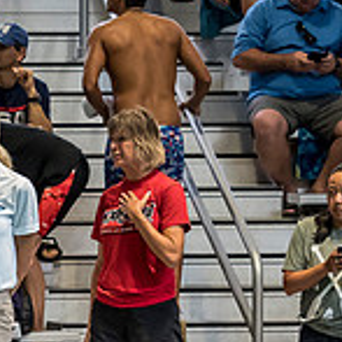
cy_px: 348
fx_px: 6405
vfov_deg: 3.1
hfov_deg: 3.1
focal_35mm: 573
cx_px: -156
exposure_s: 1/400
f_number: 2.8
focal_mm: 82
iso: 3200
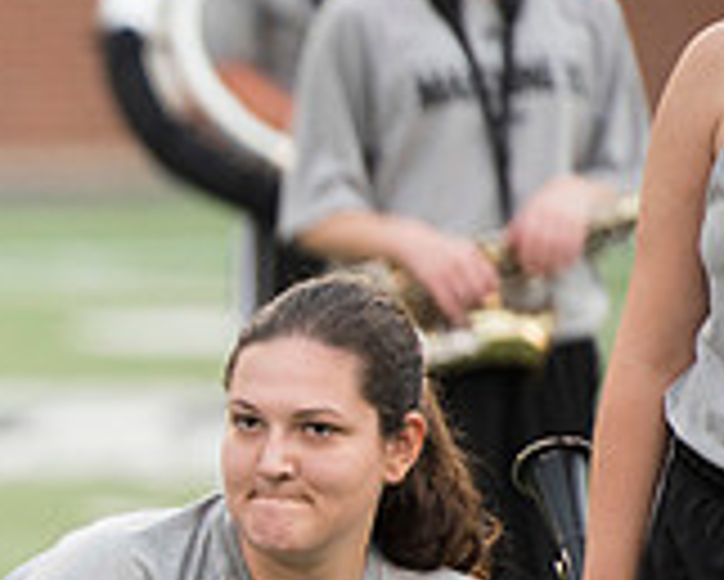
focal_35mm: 677
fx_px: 14515
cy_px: 443
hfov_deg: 2.8
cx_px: -490
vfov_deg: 2.3
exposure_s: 1/1250
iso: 1000
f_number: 2.8
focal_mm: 200
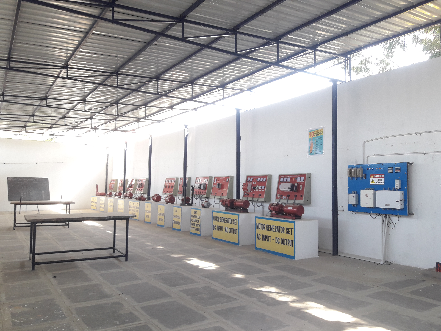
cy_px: 166
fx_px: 357
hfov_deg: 63.4
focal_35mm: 28
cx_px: 220
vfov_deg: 49.7
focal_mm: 3.7
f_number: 1.9
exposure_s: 1/33
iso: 40
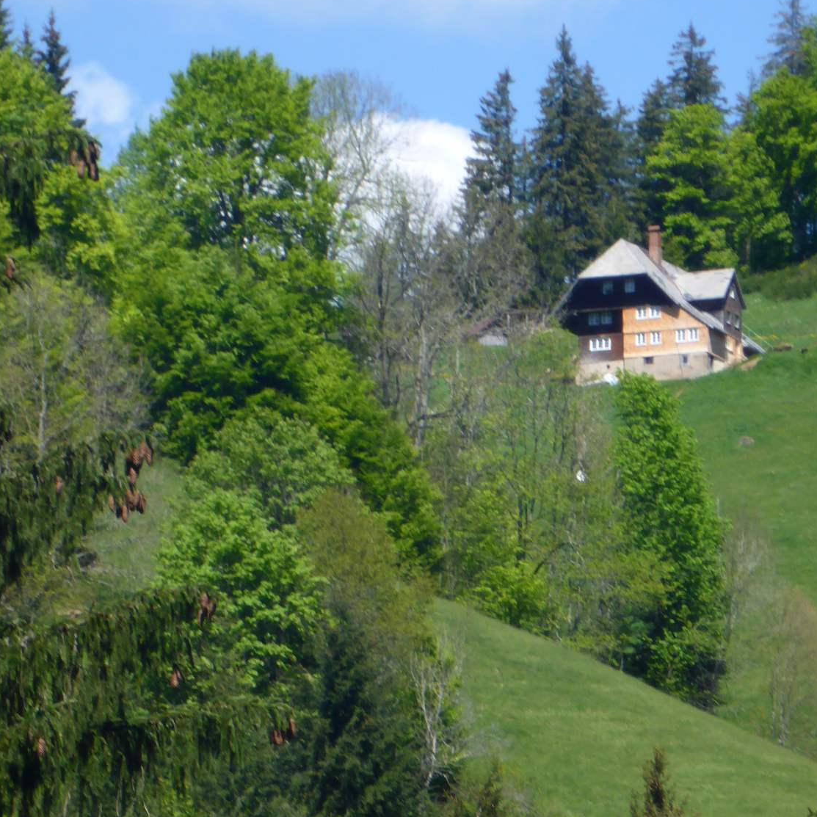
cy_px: 295
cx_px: 550
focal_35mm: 215
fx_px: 5741
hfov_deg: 8.1
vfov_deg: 8.1
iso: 100
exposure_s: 1/250
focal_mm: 22.8
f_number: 5.9
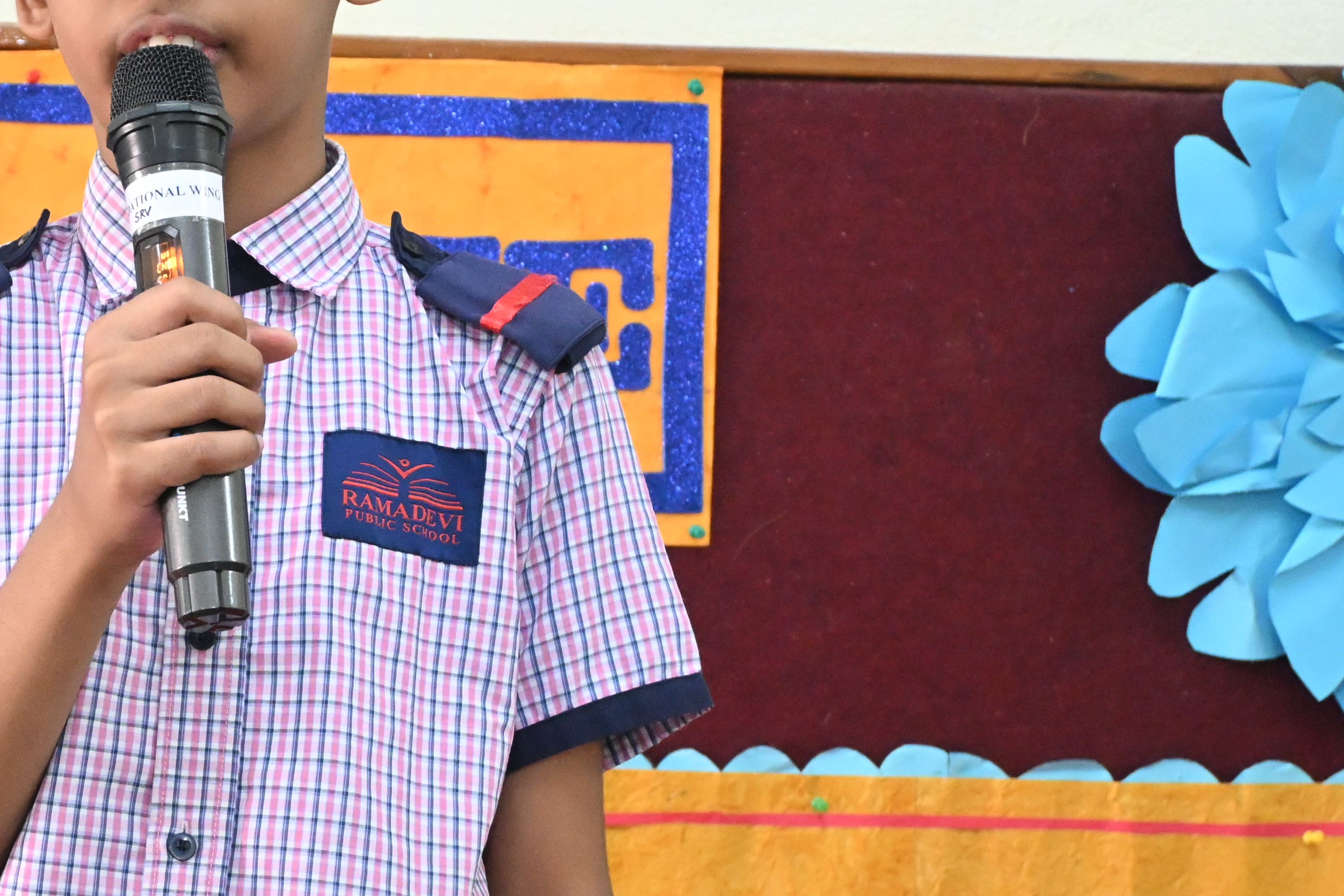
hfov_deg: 22.5
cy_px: 418
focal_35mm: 88
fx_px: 3302
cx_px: 171
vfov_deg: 15.5
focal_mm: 30.5
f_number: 4.8
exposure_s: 1/60
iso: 4500
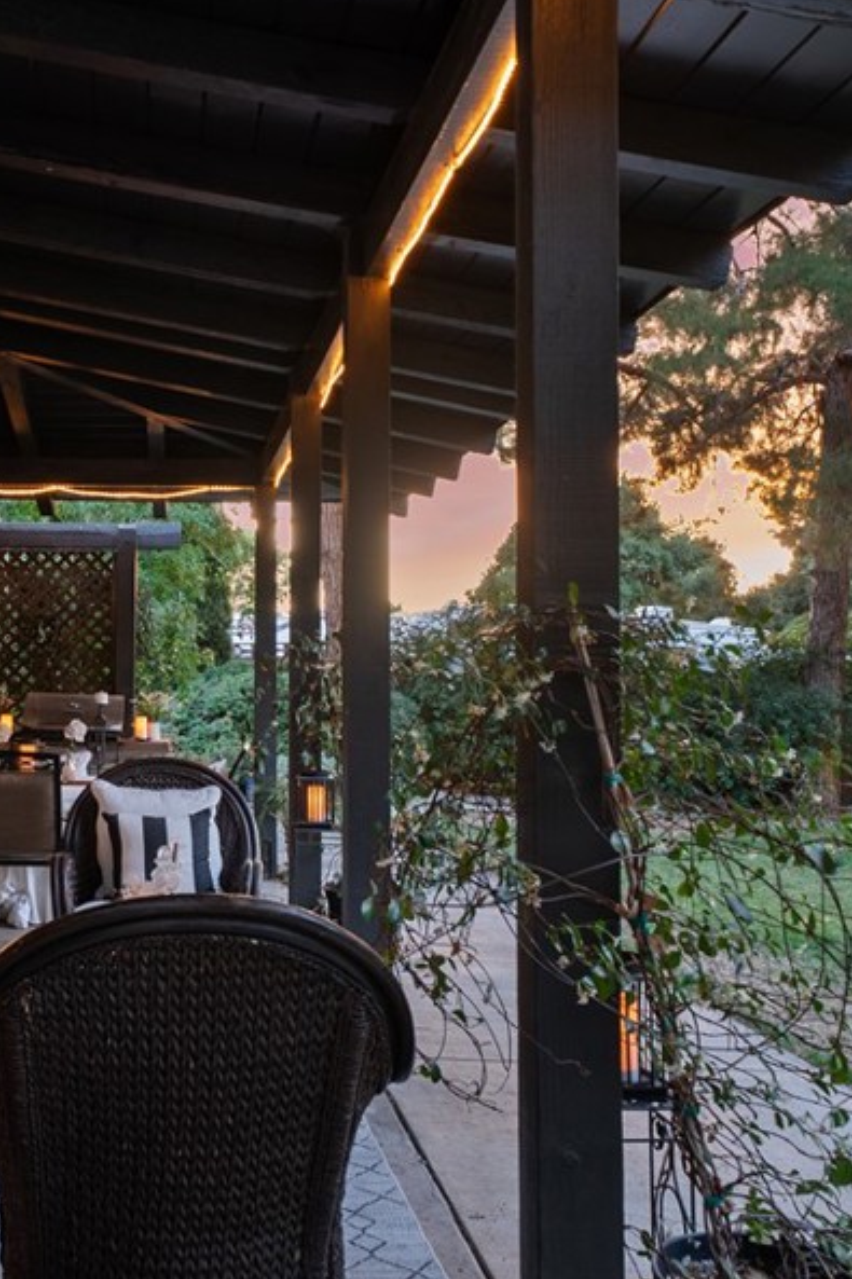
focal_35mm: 38
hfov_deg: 33.9
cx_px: 164
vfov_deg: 50.7
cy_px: 652
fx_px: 1350
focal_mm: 22
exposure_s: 5
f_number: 8
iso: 100
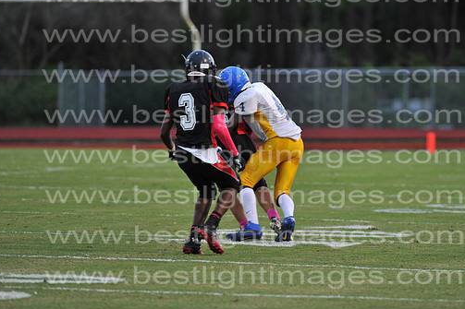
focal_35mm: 346
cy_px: 137
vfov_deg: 4.0
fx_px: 4467
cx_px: 254
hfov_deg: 6.0
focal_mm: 300
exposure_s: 1/500
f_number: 4
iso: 2500
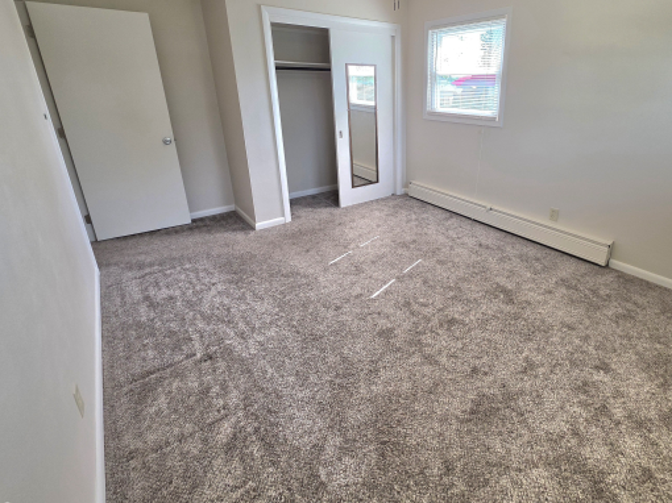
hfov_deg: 89.5
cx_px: 414
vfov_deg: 73.8
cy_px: 199
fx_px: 330
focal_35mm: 17
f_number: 1.9
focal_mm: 2.2
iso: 80
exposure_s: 1/120
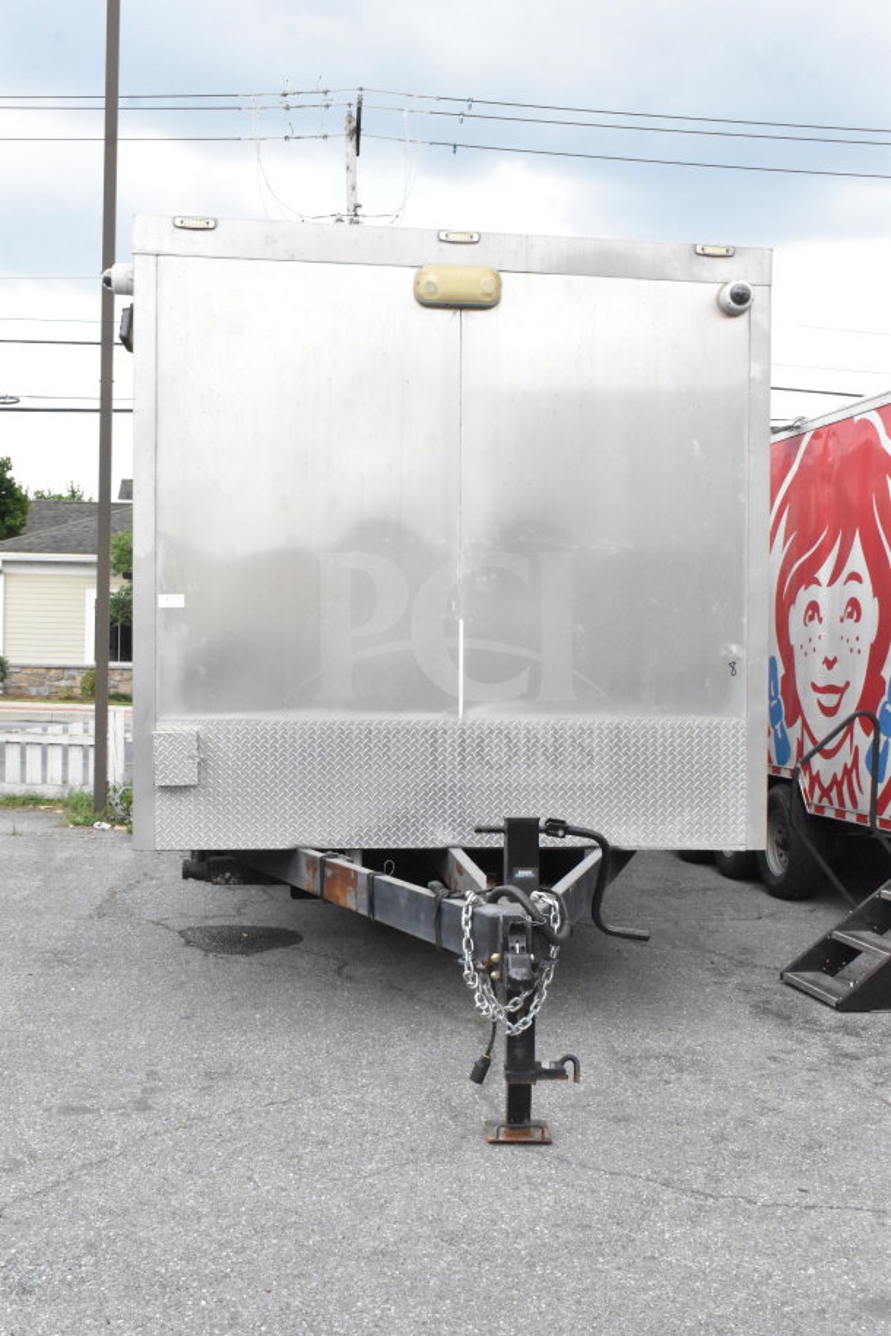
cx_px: 446
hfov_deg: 31.9
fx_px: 1559
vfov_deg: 46.4
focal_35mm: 42
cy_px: 668
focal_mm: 28
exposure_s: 1/1000
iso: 6400
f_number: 16
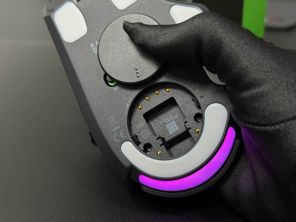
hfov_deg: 39.7
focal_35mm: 48
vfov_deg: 30.3
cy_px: 111
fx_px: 410
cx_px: 148
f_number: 1.78
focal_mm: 6.76
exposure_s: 1/60
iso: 250
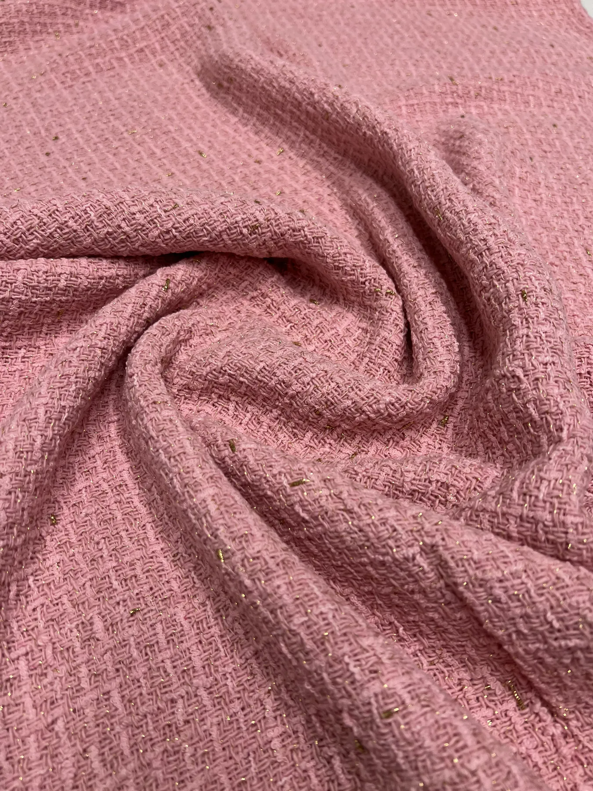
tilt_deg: -52.2
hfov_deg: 53.1
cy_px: 396
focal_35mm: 26
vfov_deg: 67.3
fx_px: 594
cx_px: 296
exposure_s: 1/260
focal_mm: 5.7
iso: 40
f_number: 1.5
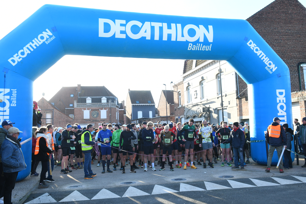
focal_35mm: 33
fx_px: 280
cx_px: 153
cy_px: 102
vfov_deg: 40.0
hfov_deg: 57.2
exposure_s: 1/250
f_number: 5.6
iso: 400
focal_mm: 22
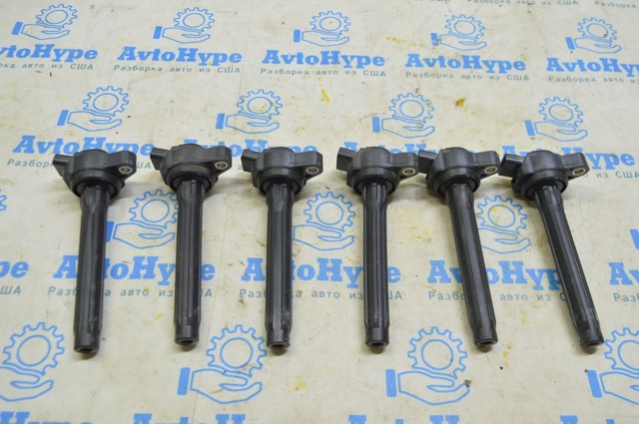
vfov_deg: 39.9
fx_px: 585
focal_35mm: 33
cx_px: 320
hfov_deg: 57.3
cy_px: 212
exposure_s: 1/20
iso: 400
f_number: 5.6
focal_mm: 22
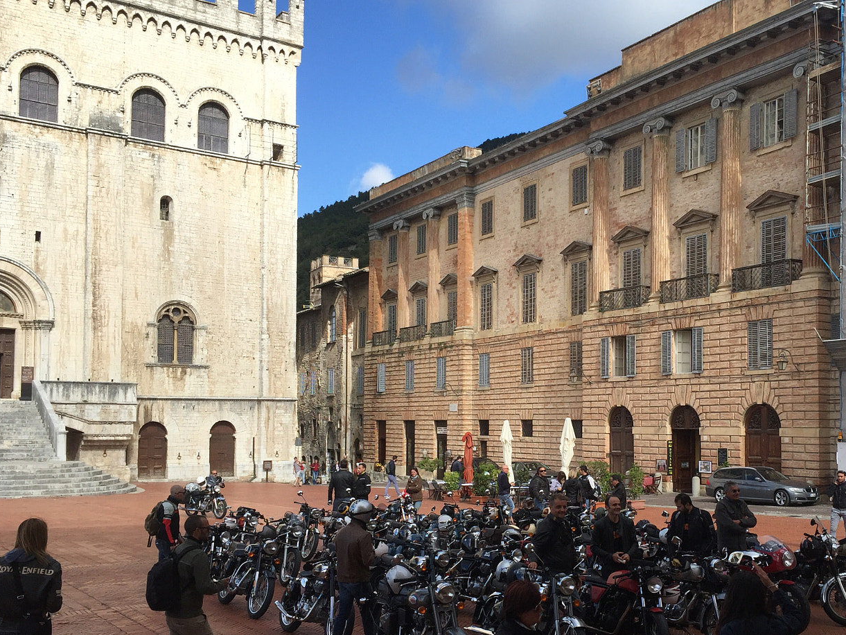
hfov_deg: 48.5
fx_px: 929
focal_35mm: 38
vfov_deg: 37.5
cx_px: 535
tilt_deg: +3.9
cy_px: 394
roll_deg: -1.7
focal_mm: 4.15
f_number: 2.2
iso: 32
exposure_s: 1/1647
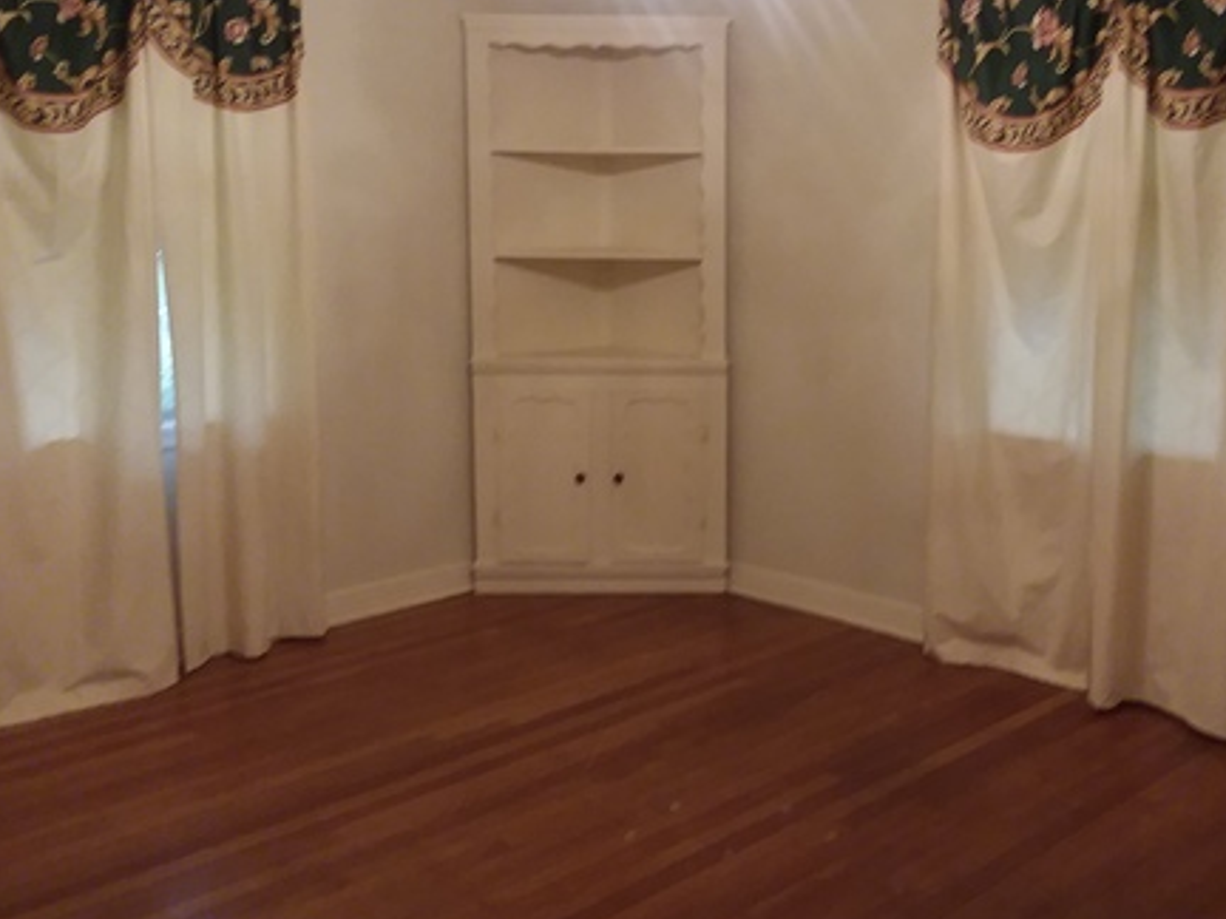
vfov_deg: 35.6
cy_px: 315
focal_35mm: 40
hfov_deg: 46.7
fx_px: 1417
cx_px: 692
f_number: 1.9
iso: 200
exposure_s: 1/17
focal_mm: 2.91
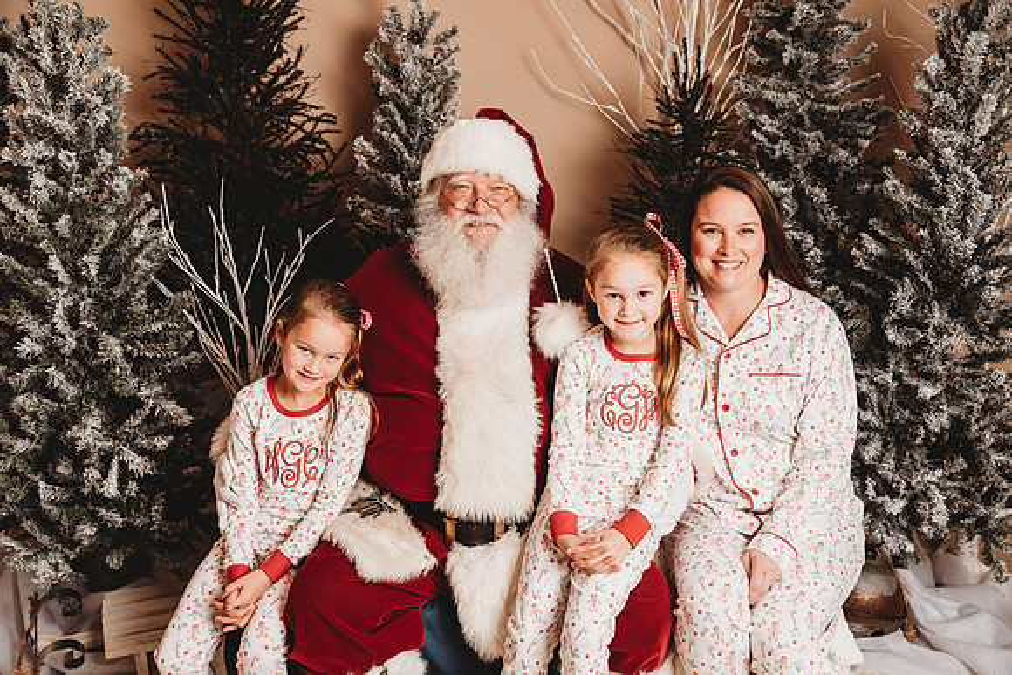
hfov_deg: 50.7
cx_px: 506
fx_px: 1068
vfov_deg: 35.1
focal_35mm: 38
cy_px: 338
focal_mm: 38
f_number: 4
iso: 100
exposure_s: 1/160
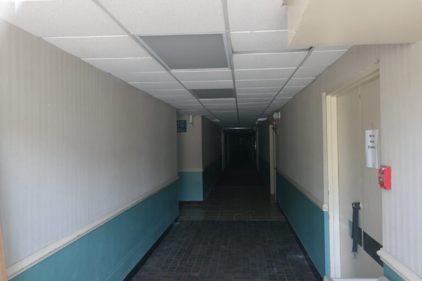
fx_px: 352
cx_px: 211
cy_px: 140
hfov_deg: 61.9
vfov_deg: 43.6
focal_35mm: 30
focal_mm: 20
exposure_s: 1/40
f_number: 3.5
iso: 800
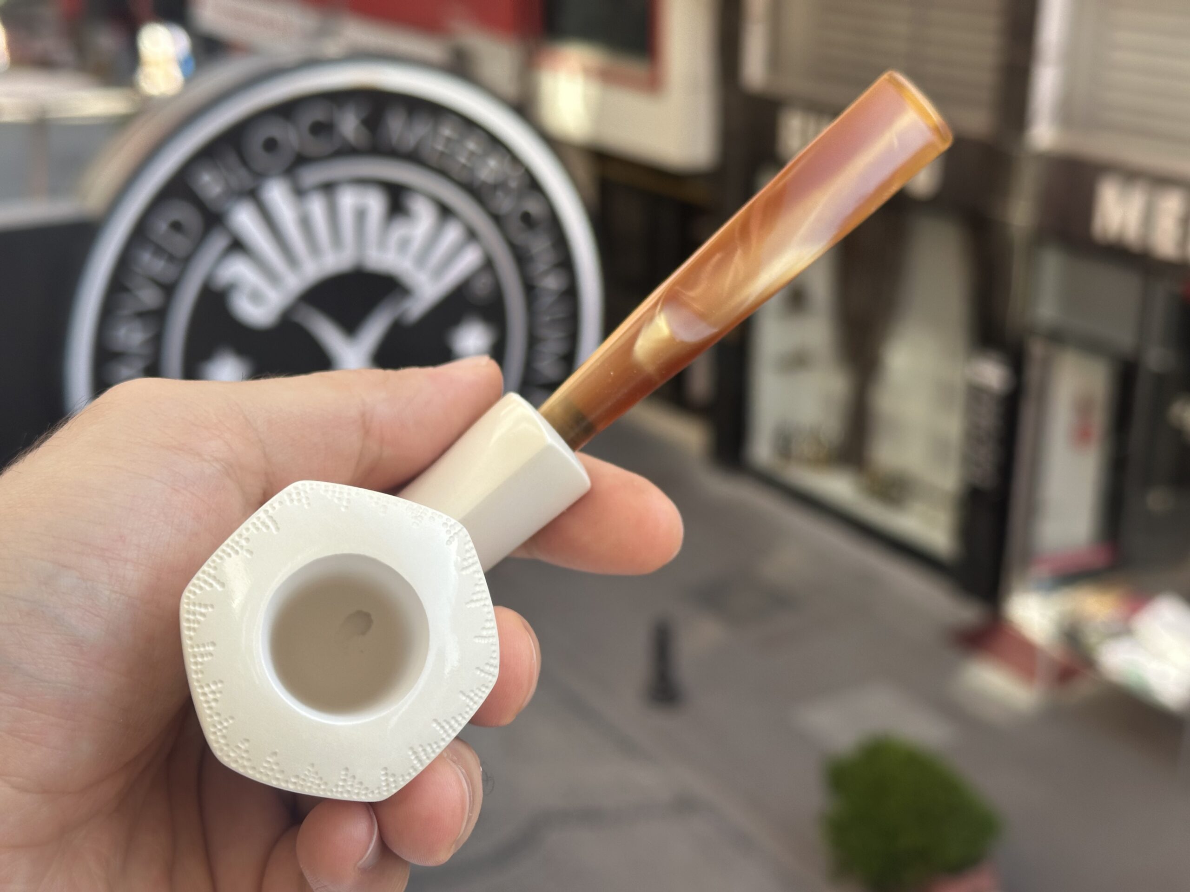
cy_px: 446
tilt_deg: -19.4
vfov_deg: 30.3
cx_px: 595
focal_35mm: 48
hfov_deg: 39.7
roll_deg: +0.1
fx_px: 1650
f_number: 1.78
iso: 64
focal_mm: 6.86
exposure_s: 1/638
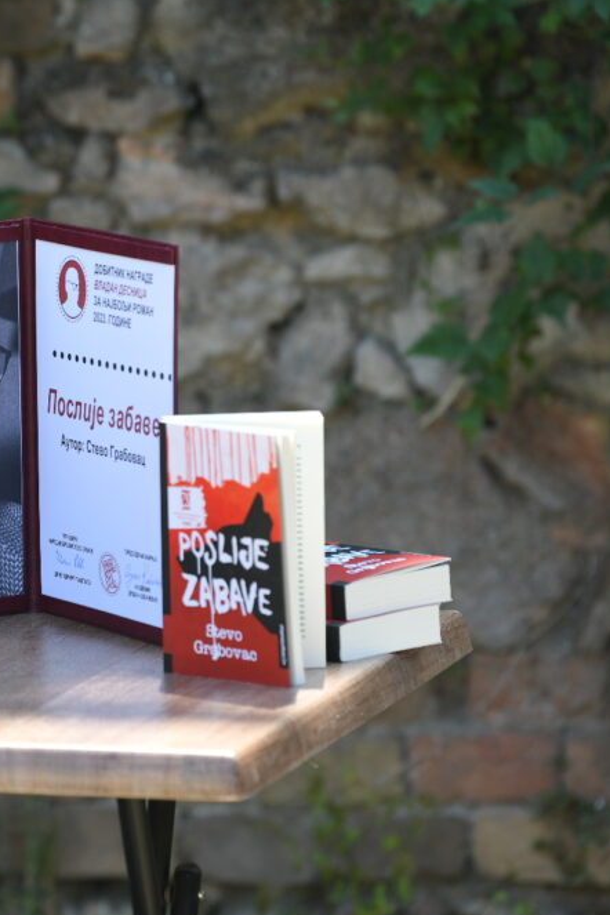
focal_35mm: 309
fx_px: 7853
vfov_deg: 6.7
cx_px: -12
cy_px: 458
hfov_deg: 4.4
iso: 200
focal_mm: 200
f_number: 4
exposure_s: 1/500
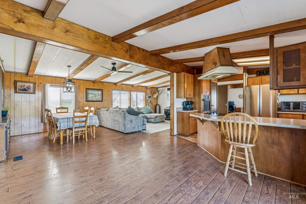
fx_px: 136
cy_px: 102
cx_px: 153
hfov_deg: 96.7
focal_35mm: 16
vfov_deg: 73.7
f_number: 13
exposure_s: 1/10
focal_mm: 16
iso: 400
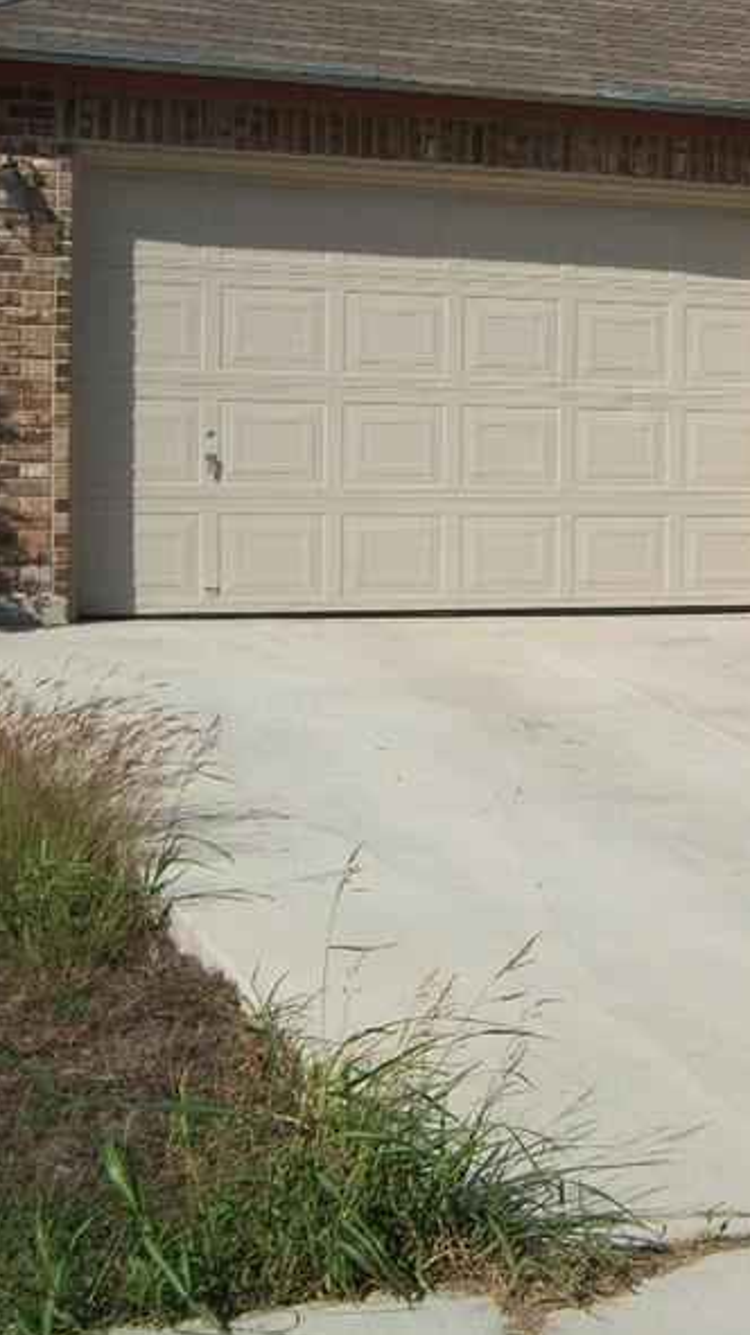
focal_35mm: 68
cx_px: 886
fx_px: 2407
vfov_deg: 30.9
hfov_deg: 17.0
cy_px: 533
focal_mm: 7.5
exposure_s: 1/1600
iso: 80
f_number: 4.8
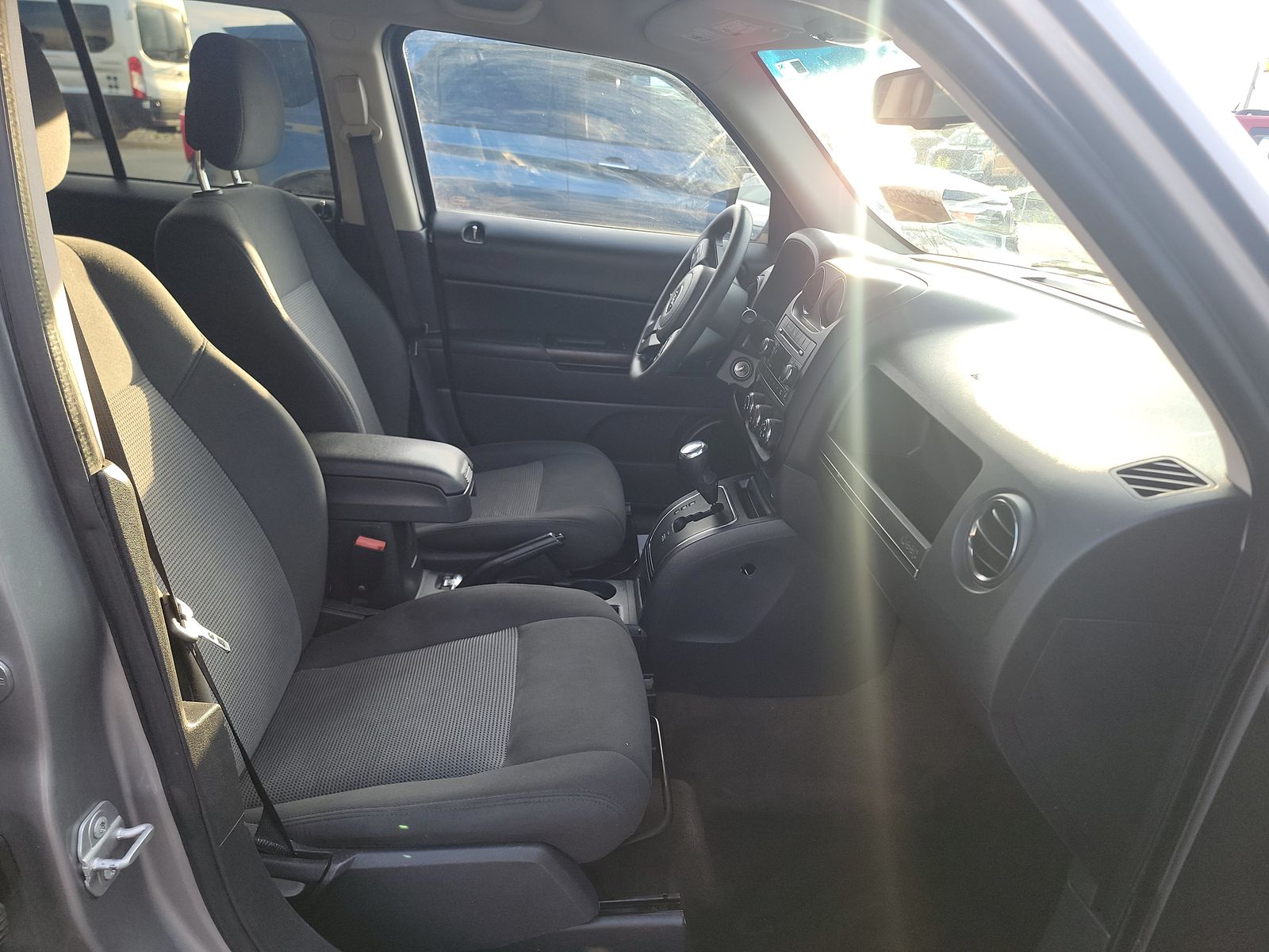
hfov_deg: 71.6
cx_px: 634
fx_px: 880
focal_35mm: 24
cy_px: 476
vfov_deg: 56.8
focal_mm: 6.7
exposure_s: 1/119
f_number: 1.8
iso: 95
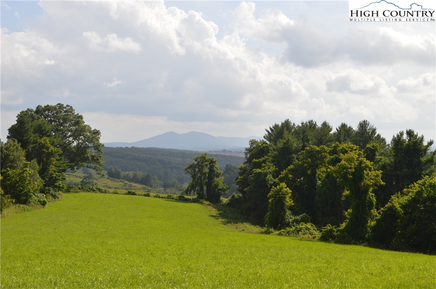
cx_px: 218
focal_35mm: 51
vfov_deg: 26.4
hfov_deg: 38.9
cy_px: 144
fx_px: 617
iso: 100
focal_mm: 34
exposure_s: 1/200
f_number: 9
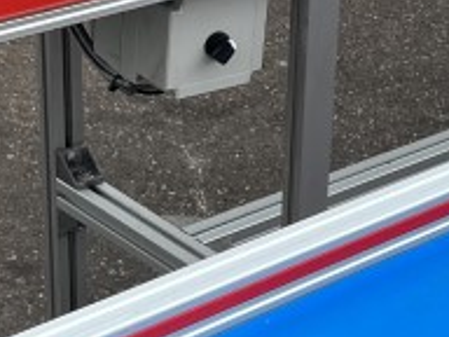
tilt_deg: -32.1
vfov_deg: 10.6
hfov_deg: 12.9
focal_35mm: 139
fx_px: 1803
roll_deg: -13.3
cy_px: 297
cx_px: 793
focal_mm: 5.1
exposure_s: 1/2755
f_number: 1.6
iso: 50
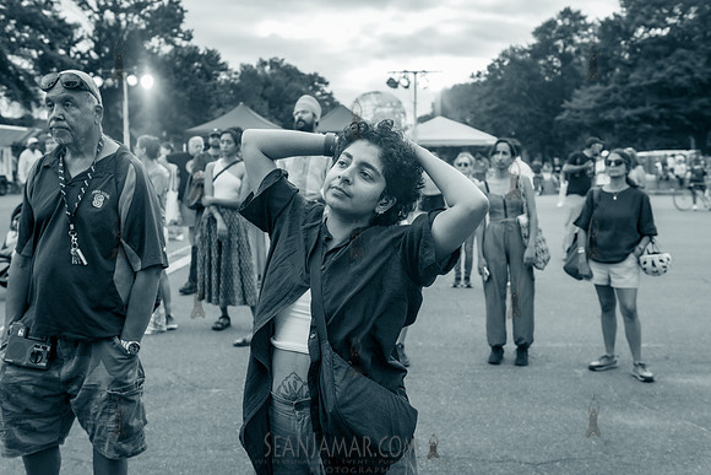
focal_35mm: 44
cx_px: 356
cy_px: 238
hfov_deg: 44.2
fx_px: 875
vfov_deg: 30.4
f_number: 4.5
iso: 2000
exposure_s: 1/2000
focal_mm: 44
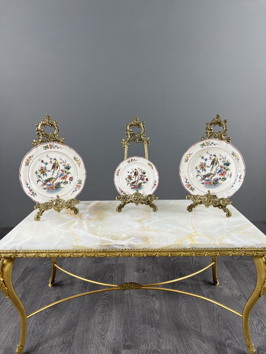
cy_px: 177
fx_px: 266
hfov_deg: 53.1
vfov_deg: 67.3
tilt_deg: -12.5
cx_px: 133
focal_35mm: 26
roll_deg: +0.7
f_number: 1.5
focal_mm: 5.7
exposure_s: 1/100
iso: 50
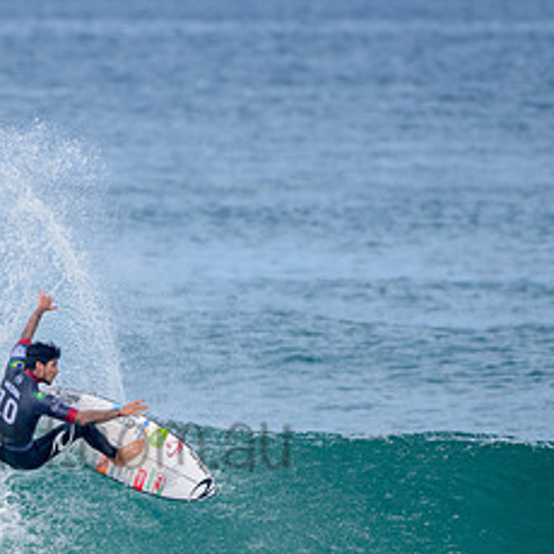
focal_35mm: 1074
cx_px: 36
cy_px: 413
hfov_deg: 1.6
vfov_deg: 1.6
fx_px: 19447
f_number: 5.6
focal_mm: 500
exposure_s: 1/2000
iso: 250
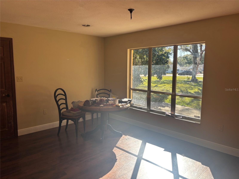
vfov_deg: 53.1
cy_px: 90
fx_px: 180
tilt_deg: -6.3
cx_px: 120
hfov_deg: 67.3
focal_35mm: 26
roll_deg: -0.8
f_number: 1.6
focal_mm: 5.96
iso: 50
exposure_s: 1/421
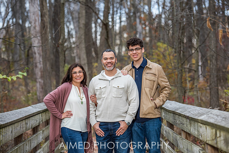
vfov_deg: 13.0
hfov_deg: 19.5
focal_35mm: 105
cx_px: 114
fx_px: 668
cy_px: 76
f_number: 4
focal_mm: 105
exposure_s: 1/200
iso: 400
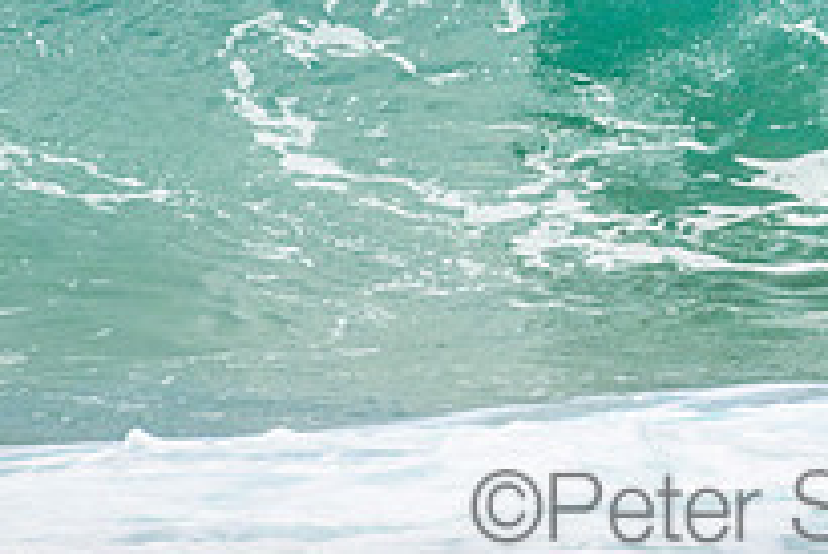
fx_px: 52084
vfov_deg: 0.6
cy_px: -164
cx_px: 784
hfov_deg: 0.9
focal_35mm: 2263
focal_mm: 800
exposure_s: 1/2000
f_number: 11
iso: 800
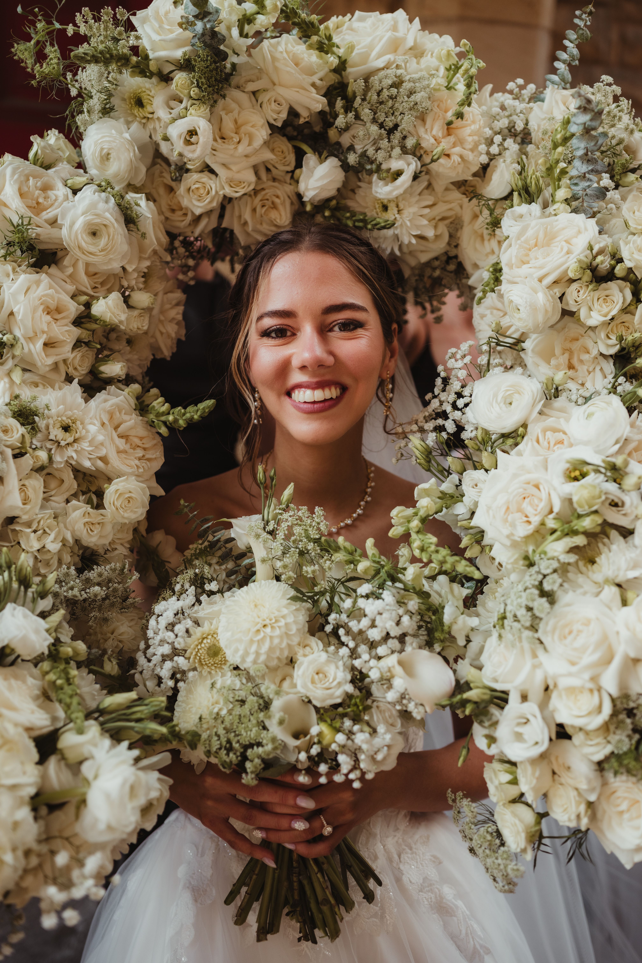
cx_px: 321
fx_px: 936
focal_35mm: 35
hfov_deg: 37.9
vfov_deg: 54.4
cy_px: 482
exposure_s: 1/1000
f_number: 2.5
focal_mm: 35
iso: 200
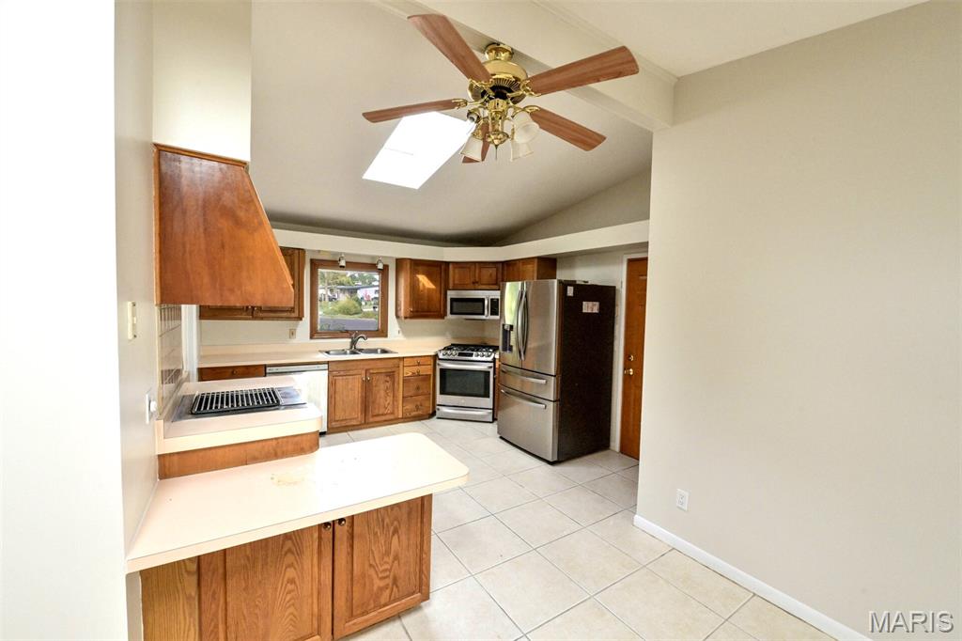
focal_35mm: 14
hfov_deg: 104.3
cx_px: 481
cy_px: 320
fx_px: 374
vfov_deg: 81.2
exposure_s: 1/80
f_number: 10
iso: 1250
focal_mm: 14
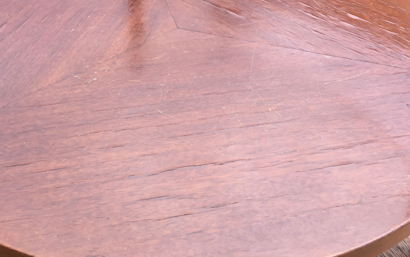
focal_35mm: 44
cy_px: 96
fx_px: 492
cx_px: 172
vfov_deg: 29.1
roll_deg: -1.2
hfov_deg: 45.1
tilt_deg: -38.1
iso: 32
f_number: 2.2
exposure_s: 1/363
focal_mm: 4.15
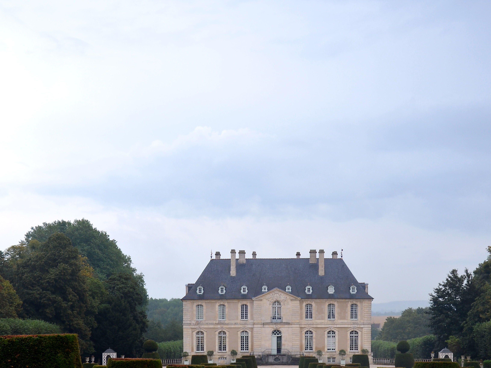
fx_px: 1050
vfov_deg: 19.7
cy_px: 290
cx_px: 246
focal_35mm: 74
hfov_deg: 26.3
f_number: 6.3
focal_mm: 34
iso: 200
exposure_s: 1/160
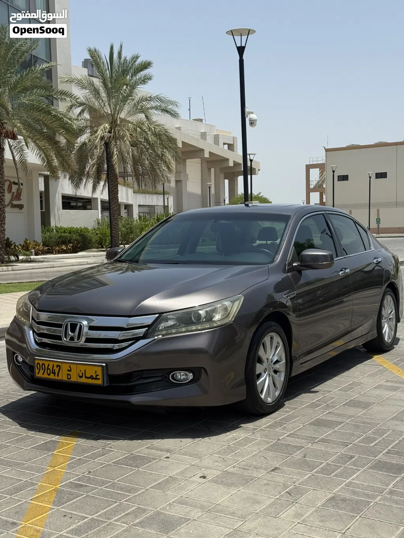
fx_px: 747
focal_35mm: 48
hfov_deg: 30.3
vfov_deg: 39.7
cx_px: 202
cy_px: 269
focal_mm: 6.76
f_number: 1.78
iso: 100
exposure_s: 1/8772
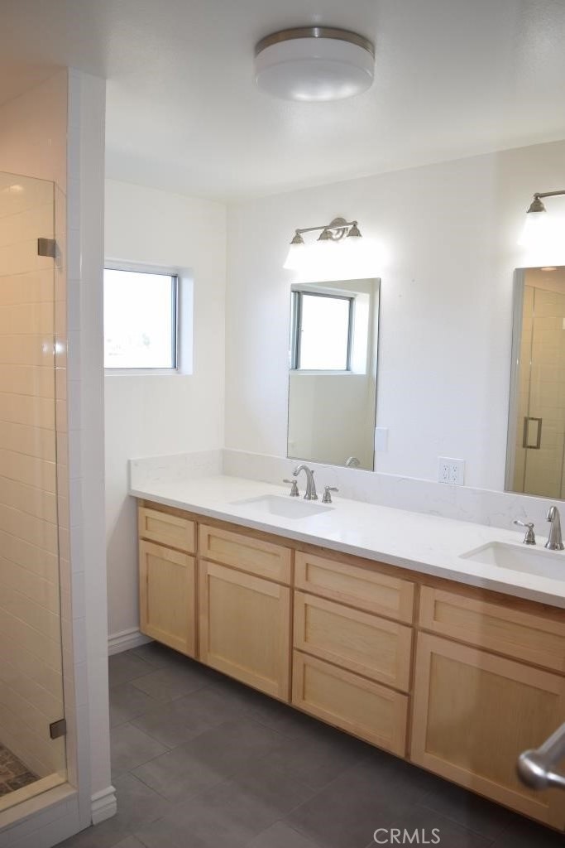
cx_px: 282
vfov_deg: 67.4
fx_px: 635
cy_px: 424
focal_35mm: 27
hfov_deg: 47.9
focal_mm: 18
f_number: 3.5
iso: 100
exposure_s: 1/30
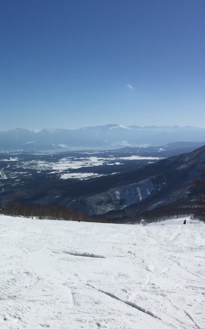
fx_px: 403
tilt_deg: -3.2
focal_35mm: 45
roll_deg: +2.2
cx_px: 19
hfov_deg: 27.5
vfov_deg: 44.4
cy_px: 159
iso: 32
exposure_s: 1/7937
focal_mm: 4.15
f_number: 2.2
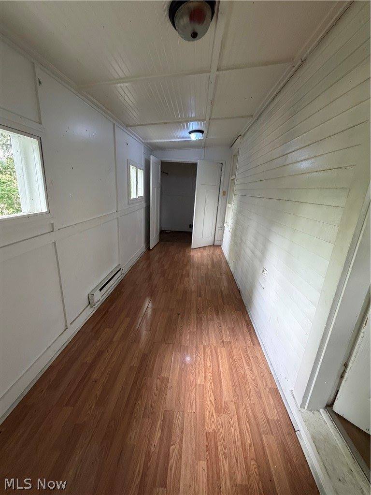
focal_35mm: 14
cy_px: 248
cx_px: 186
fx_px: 200
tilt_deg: -16.5
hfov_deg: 85.7
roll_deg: -4.3
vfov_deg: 102.1
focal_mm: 2.22
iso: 400
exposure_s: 1/60
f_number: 2.2
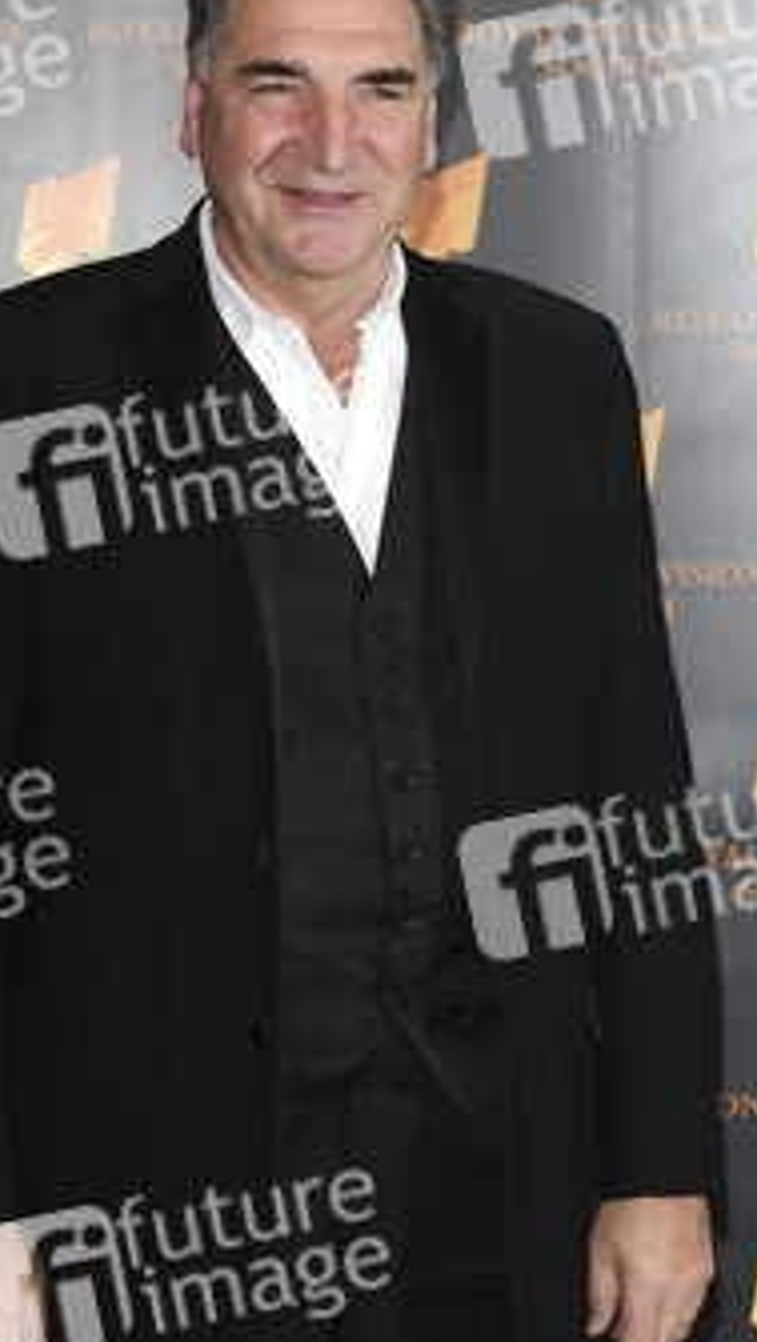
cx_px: 302
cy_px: 665
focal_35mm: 150
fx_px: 5341
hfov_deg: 8.1
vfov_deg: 14.3
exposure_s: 1/160
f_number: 4.5
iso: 400
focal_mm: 80
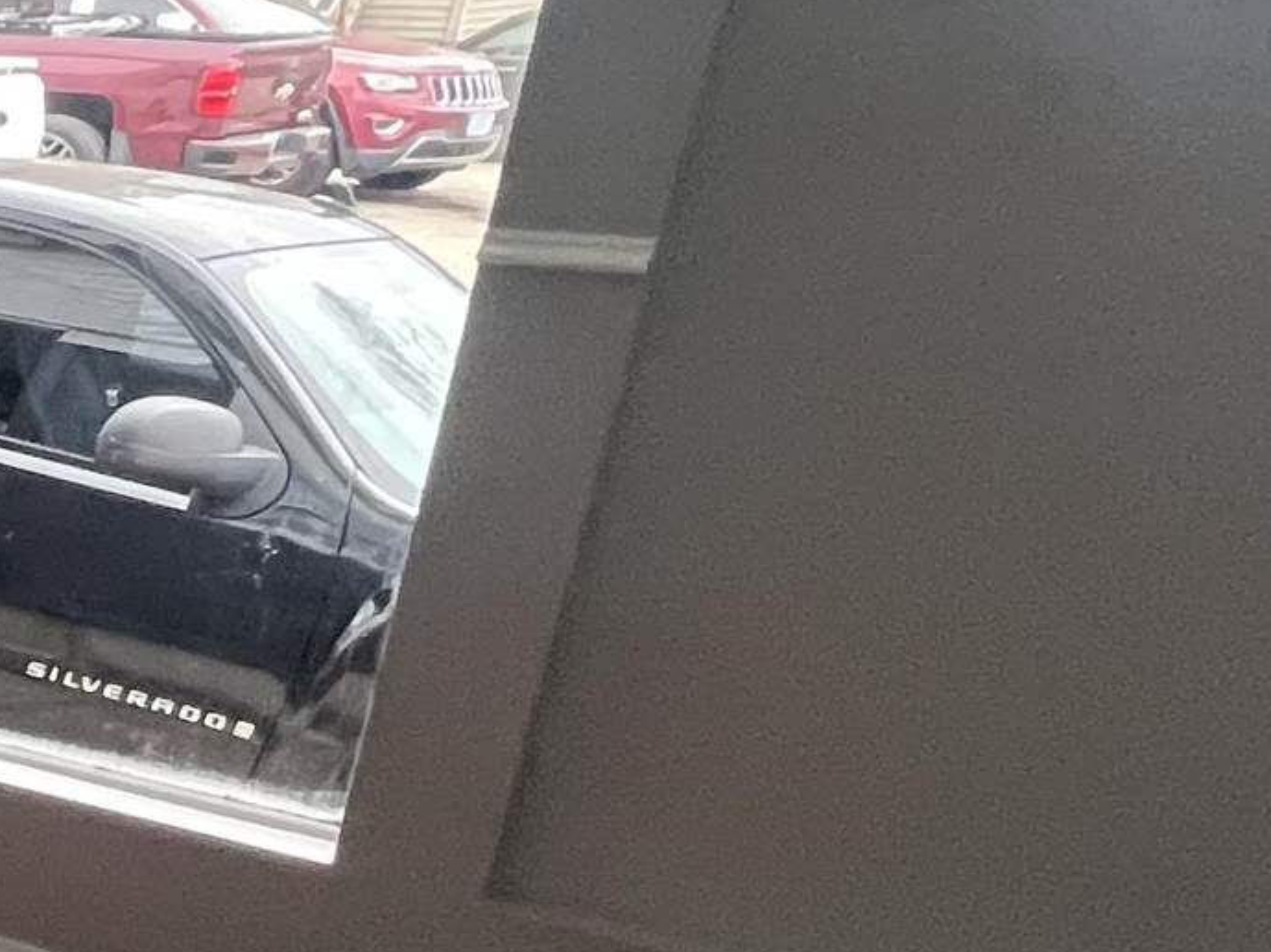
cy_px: 697
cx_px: -1396
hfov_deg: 18.1
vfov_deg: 25.0
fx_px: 2128
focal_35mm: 58
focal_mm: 1.57
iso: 320
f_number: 1.8
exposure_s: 1/60.2
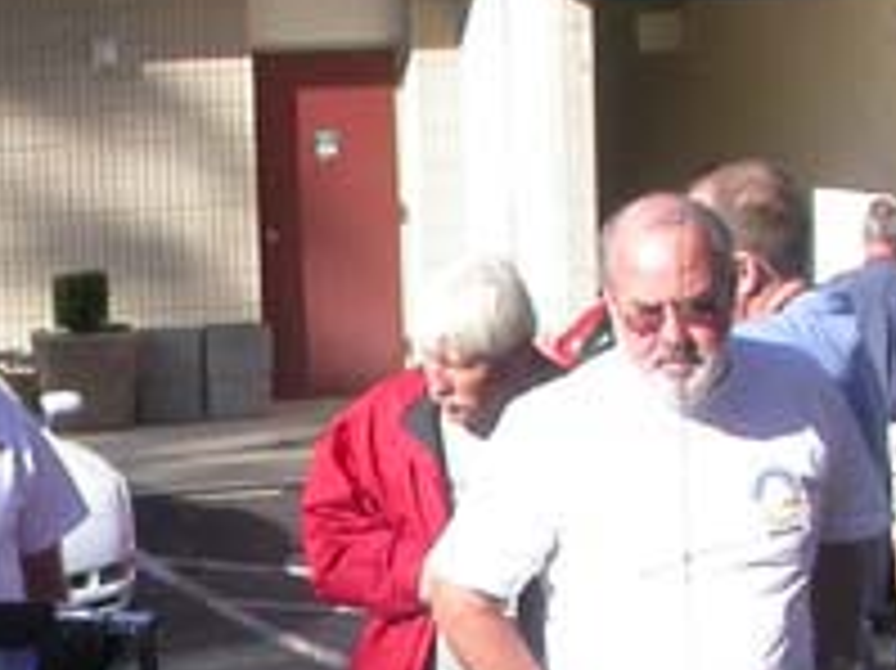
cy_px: 782
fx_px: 3958
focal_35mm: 153
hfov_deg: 12.8
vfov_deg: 9.6
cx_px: 99
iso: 100
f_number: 6.7
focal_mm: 7.85
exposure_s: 1/221
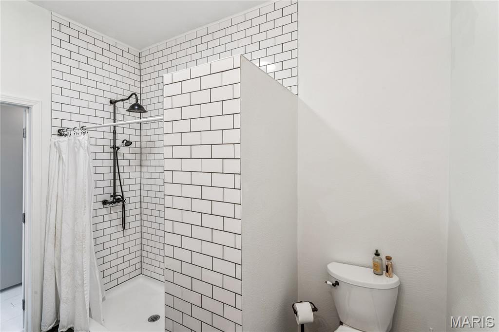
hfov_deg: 96.4
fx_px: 223
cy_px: 166
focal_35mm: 16
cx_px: 250
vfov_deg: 73.4
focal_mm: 16.1
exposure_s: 1/5
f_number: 13
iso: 320
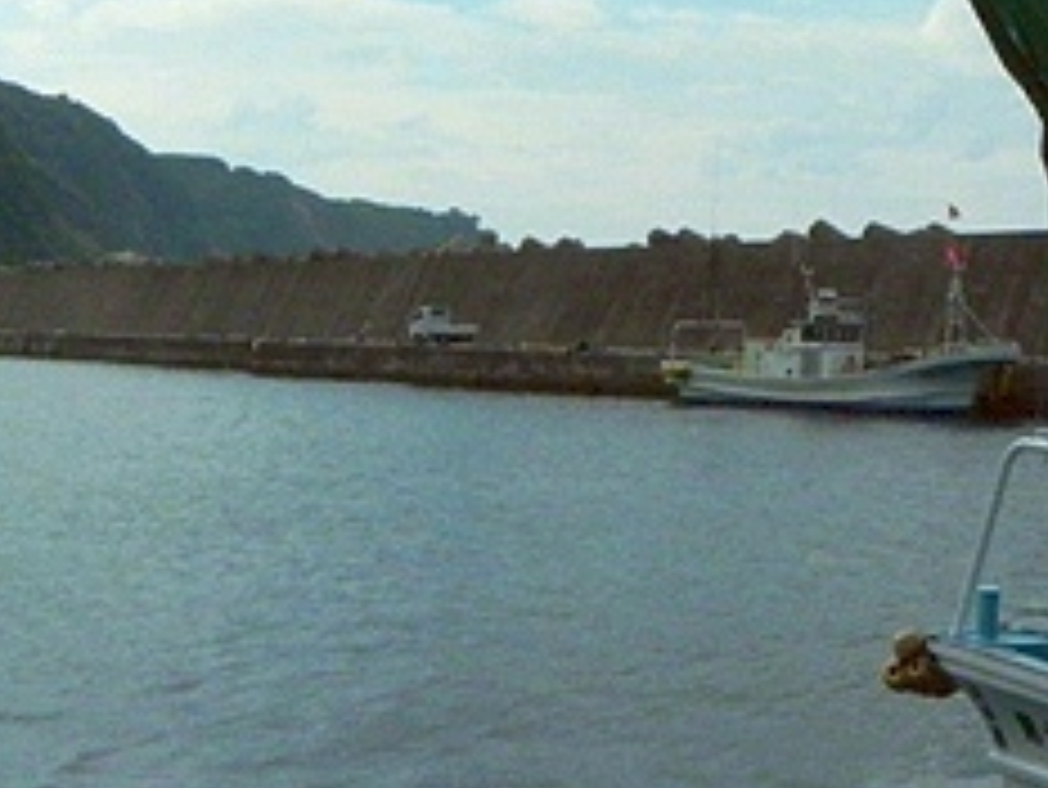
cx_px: 1169
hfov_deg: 27.2
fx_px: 1969
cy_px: 277
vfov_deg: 22.5
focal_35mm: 65
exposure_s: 1/2000
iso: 400
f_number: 8
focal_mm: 4.6
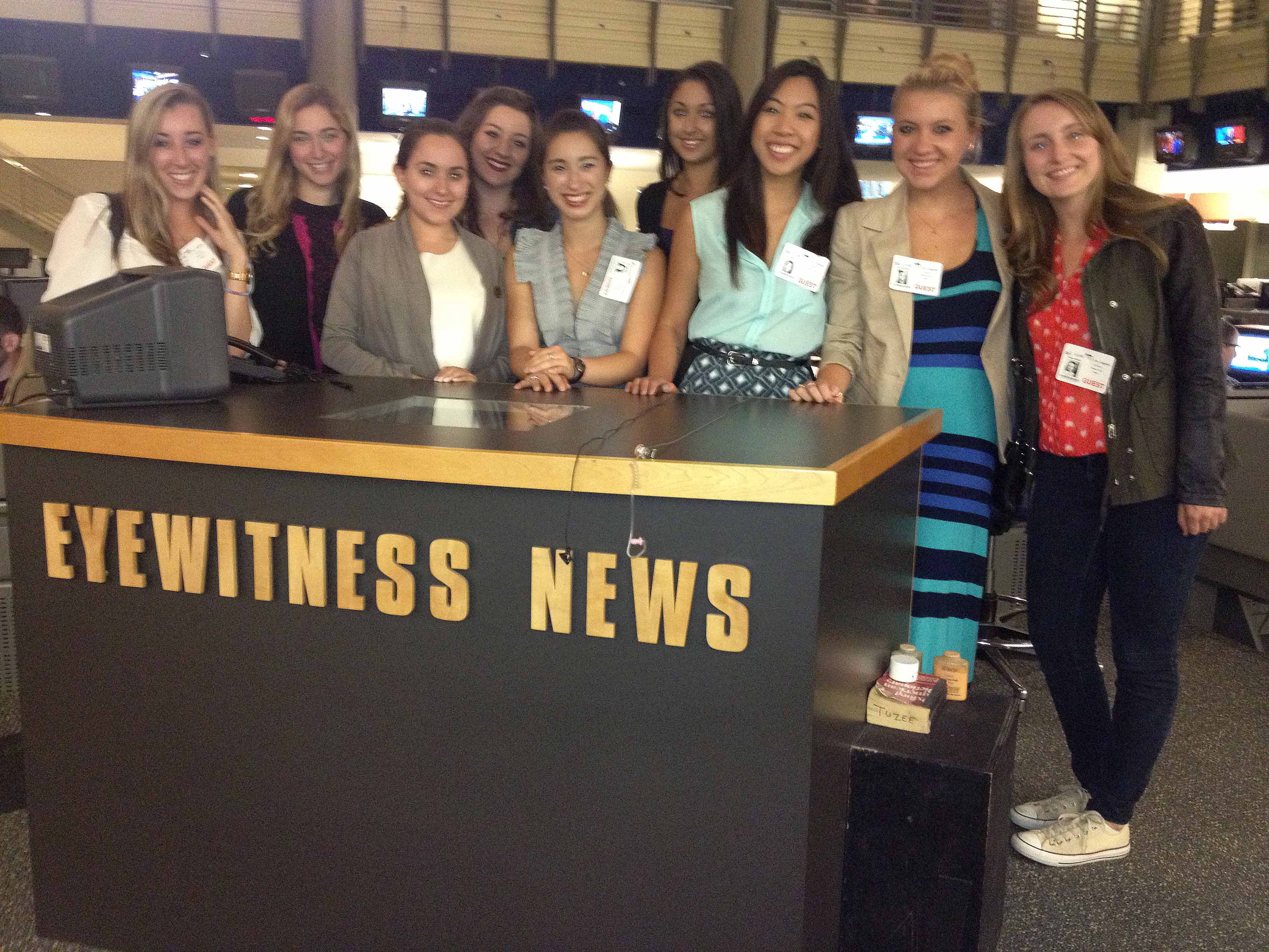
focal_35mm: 35
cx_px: 634
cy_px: 476
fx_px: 1283
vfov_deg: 40.7
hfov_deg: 52.6
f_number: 2.4
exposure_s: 1/16
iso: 400
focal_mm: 4.28
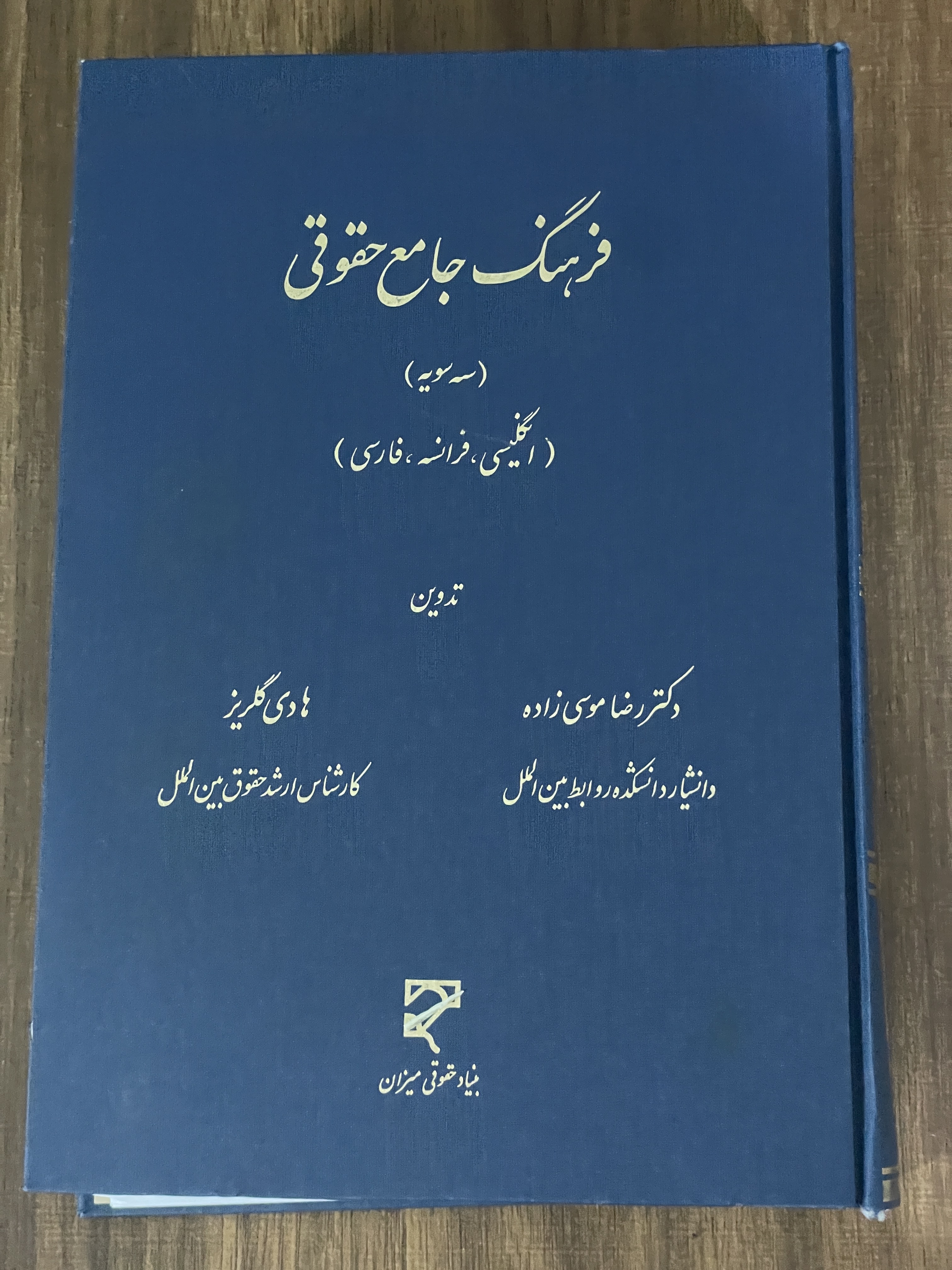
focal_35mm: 52
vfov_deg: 36.8
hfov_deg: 28.0
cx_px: 476
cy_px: 635
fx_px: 1907
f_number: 2
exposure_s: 1/30
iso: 1250
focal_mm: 6
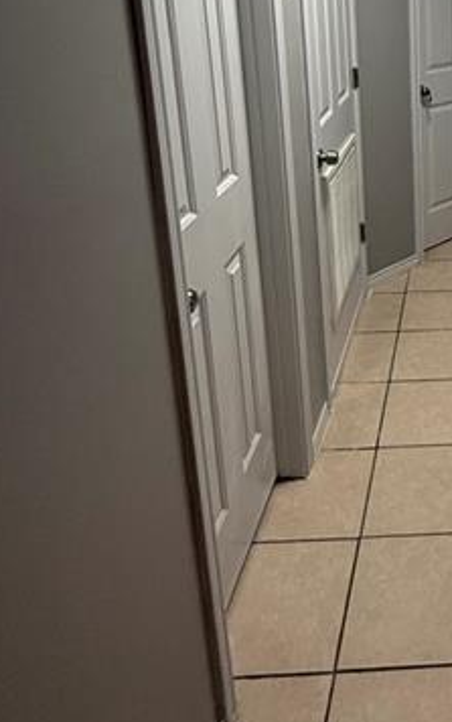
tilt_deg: -10.8
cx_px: 505
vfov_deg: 53.8
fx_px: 630
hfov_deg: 33.9
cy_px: 103
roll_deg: -0.7
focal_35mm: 32
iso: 320
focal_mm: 2.22
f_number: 2.2
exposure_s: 1/120
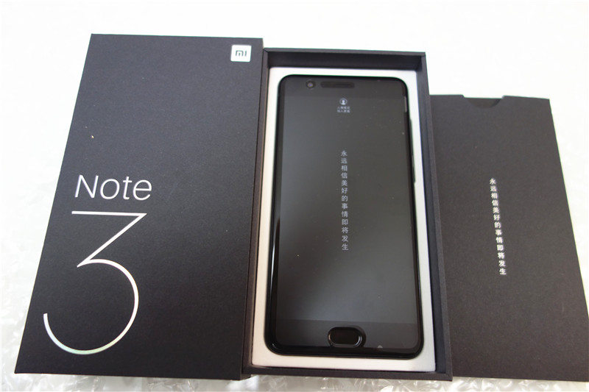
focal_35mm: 28
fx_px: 458
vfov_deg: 46.4
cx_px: 294
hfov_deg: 65.5
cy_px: 196
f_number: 1.8
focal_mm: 10.4
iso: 125
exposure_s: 1/50
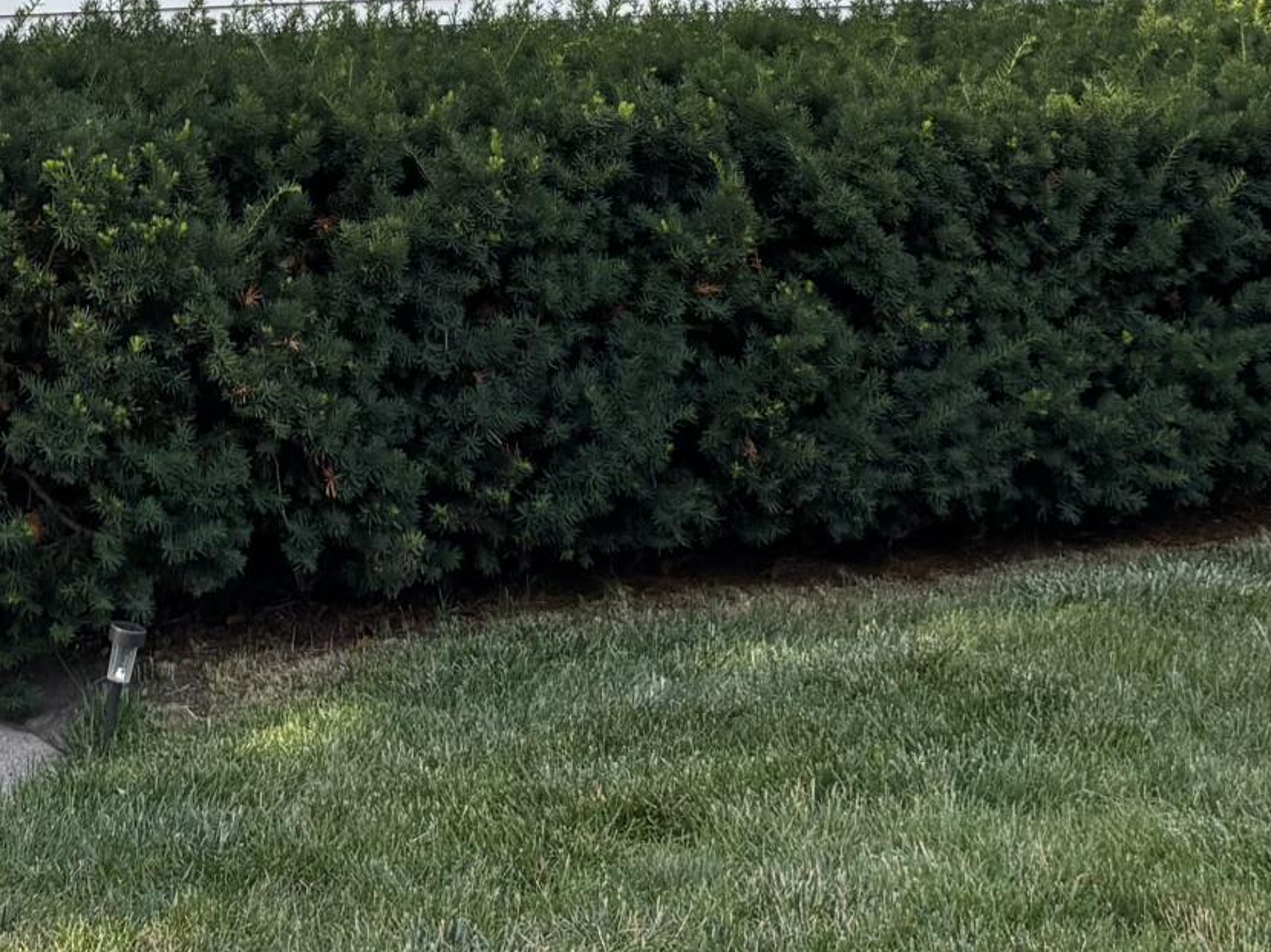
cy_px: -496
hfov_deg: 20.4
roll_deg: +0.8
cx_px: 89
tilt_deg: +3.7
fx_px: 3450
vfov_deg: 14.6
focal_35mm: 94
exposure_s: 1/584
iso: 50
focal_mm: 5.96
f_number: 1.6
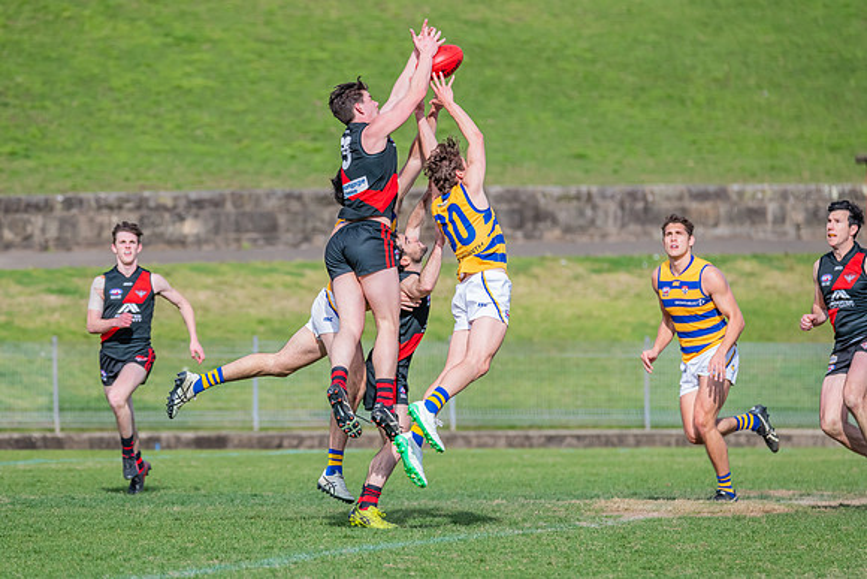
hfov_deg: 5.1
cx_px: 412
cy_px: 275
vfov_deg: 3.4
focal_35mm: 408
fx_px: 9828
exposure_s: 1/1600
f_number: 8
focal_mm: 380
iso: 800
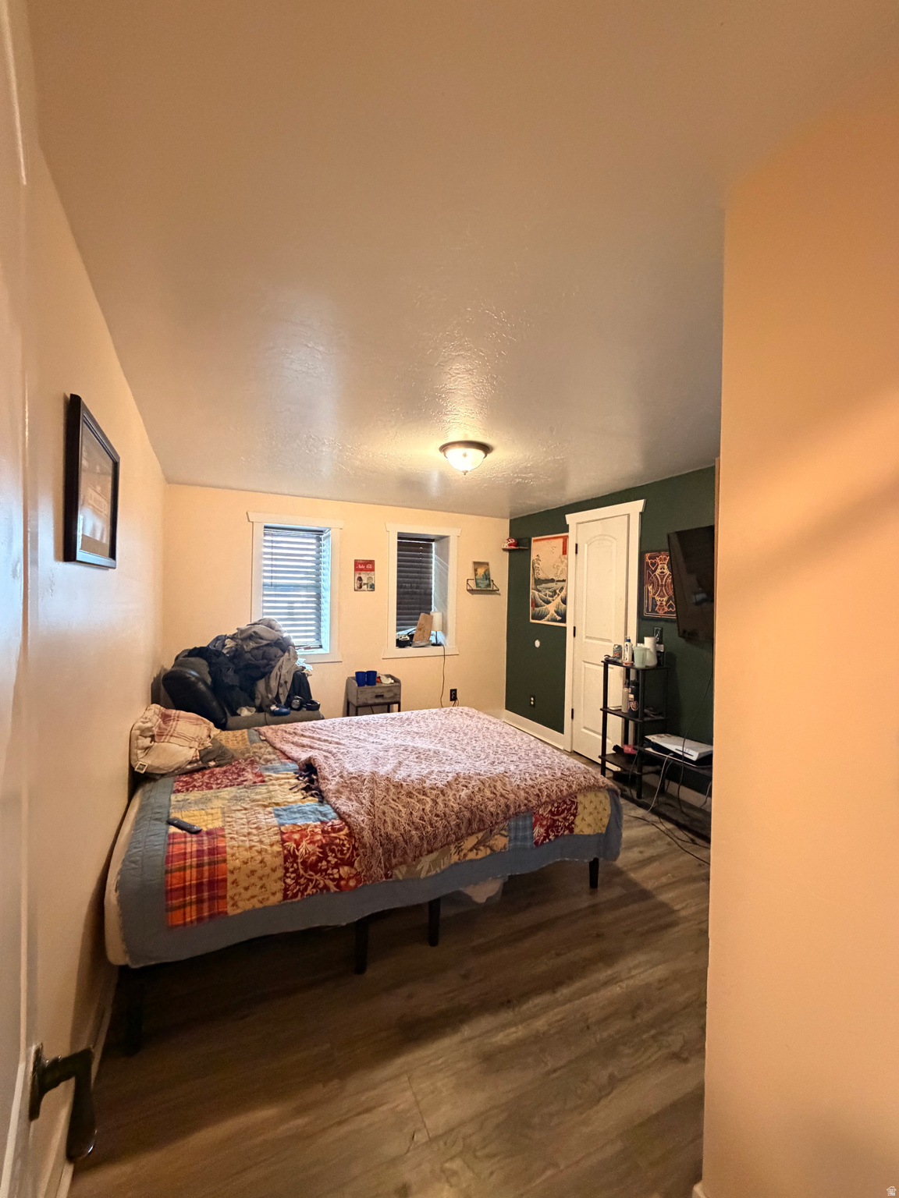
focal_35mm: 14
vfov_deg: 102.1
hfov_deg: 85.7
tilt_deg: -1.2
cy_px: 599
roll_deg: -0.4
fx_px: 485
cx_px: 450
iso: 1000
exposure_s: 1/60
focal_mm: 2.22
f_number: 2.2
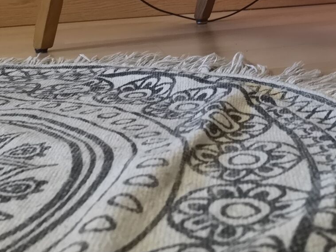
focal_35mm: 65
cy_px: -6
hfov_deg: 28.4
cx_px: 319
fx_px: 631
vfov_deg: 21.7
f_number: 1.8
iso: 640
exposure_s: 1/20
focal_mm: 3.95
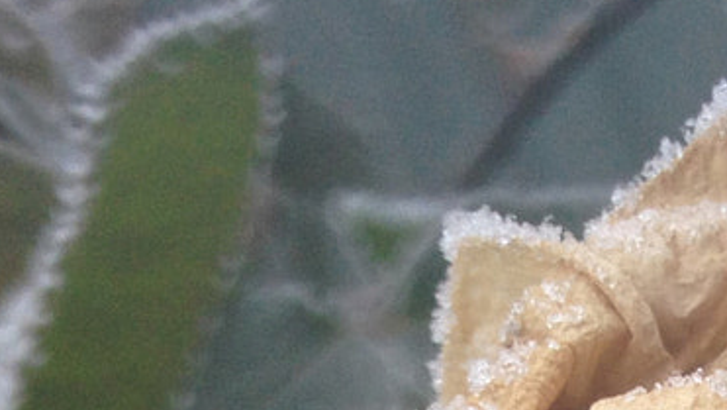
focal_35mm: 155
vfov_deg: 7.1
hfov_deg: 13.5
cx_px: 839
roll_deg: +21.2
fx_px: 2989
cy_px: 1148
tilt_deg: -21.8
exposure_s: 1/24
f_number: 2.4
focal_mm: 4.12
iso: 50
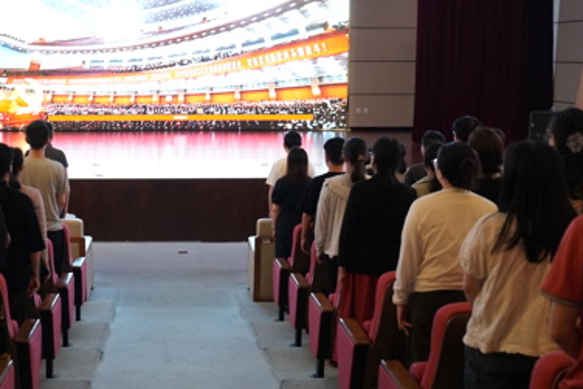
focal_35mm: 51
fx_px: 826
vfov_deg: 26.5
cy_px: 201
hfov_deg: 37.9
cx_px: 143
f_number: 2.8
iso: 2500
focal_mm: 24
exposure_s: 1/30
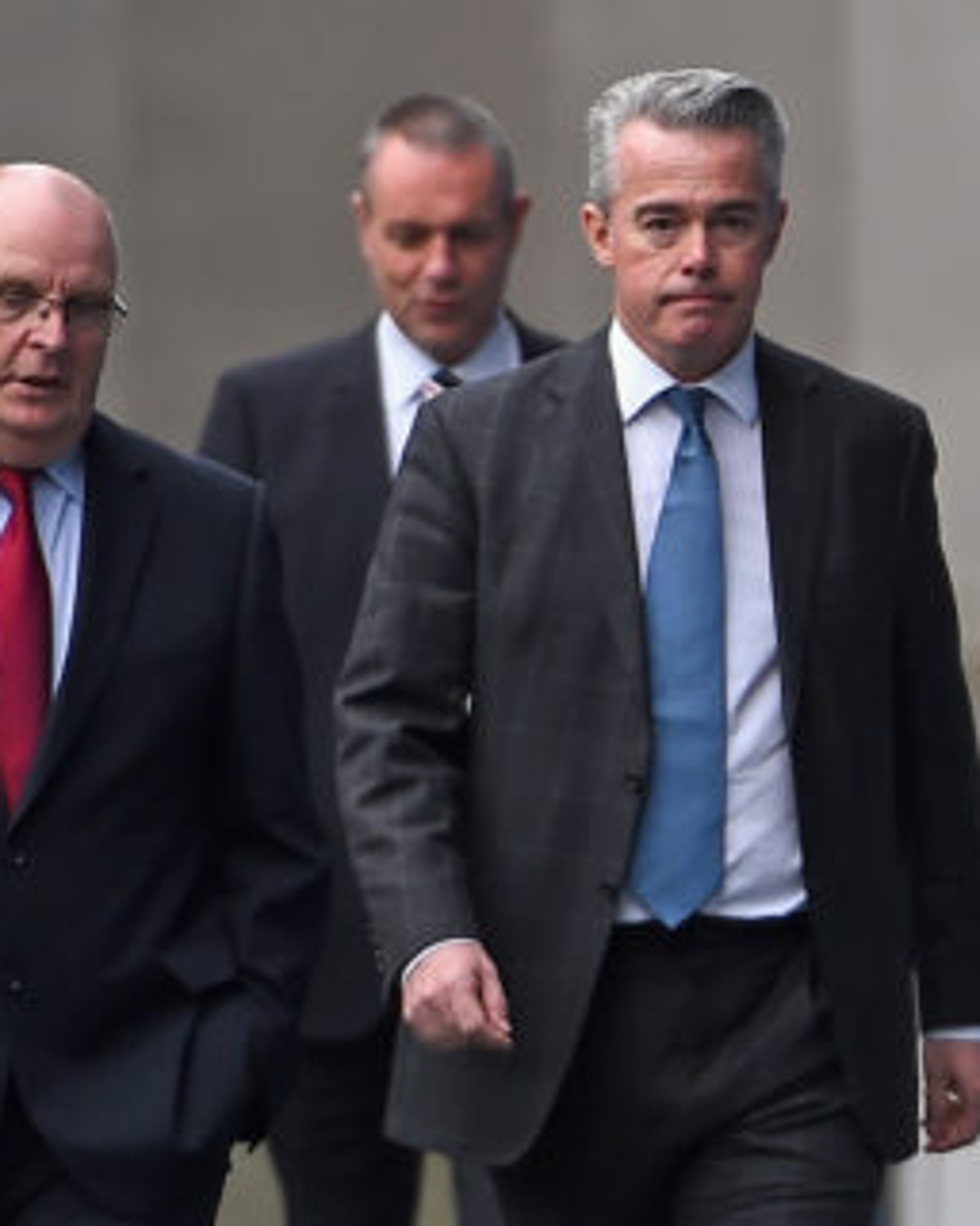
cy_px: 1000
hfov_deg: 2.6
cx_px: 1263
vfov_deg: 3.2
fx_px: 21753
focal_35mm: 600
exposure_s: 1/800
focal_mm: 200
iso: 400
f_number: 2.8
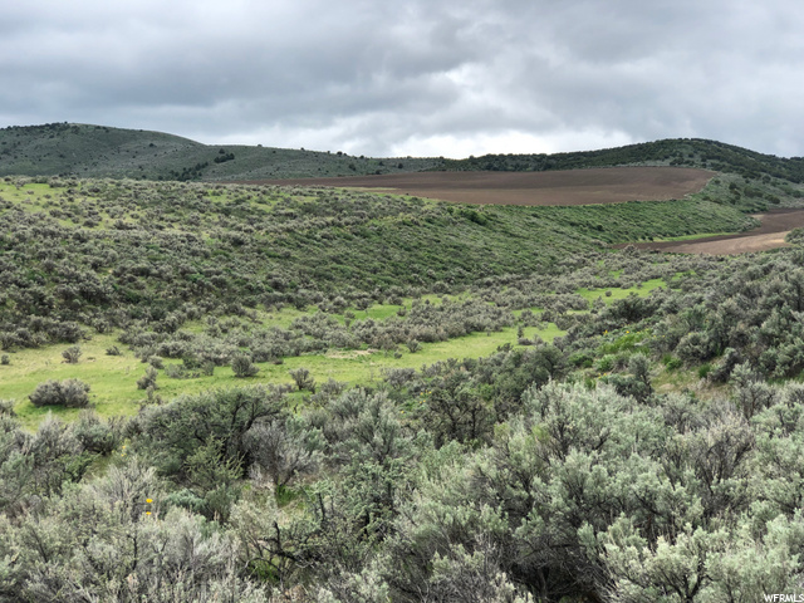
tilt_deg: -3.8
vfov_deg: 25.7
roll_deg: -2.6
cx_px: 402
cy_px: 302
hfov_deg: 33.8
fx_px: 1324
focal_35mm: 57
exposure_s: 1/623
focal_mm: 6.6
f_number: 2.8
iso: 20
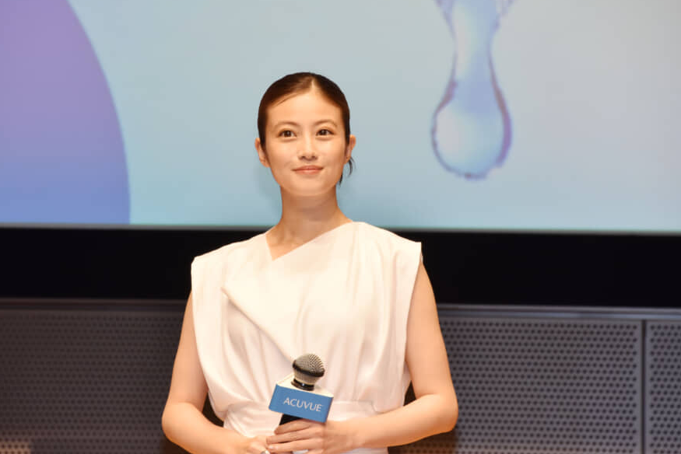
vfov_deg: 5.4
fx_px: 4817
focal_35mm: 255
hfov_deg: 8.1
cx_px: 303
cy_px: 210
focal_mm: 145
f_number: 7.1
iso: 800
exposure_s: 1/200
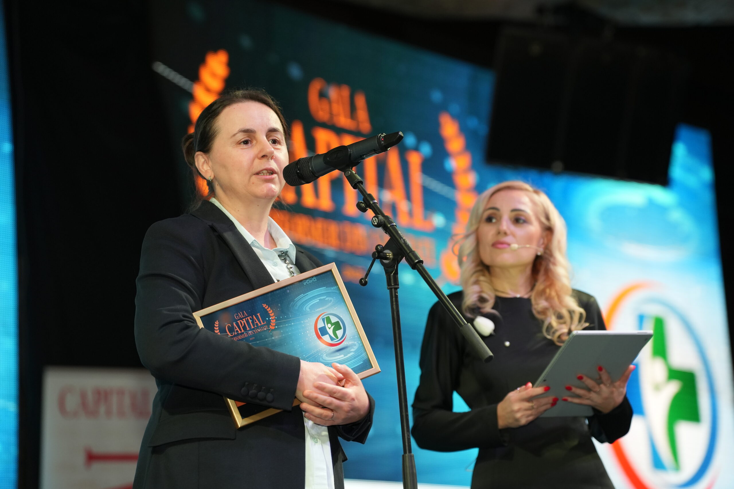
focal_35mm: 107
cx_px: 367
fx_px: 2182
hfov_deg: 19.1
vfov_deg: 12.8
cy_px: 244
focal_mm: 107
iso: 2000
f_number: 3.5
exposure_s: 1/160
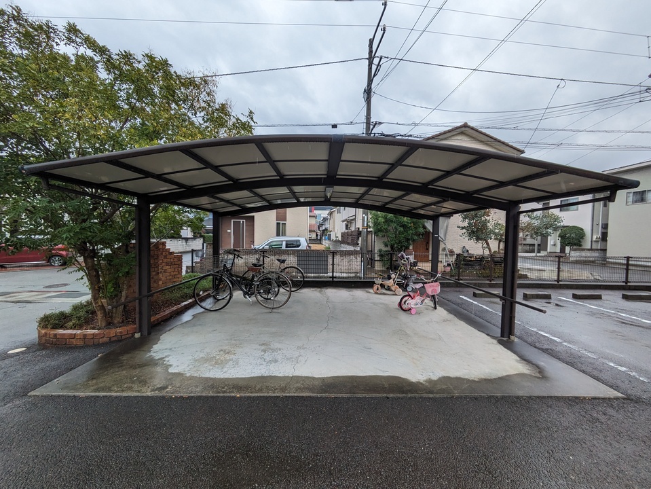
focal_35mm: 14
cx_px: 326
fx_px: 263
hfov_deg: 102.0
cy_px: 244
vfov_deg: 85.7
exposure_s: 1/365
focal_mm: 1.83
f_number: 2.2
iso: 48
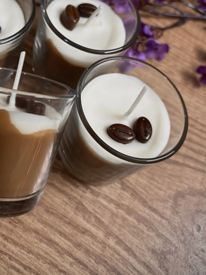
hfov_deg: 34.7
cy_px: 90
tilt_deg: -56.1
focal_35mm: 41
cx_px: 62
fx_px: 325
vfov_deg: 45.0
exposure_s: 1/50
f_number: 1.6
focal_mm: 5.96
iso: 200
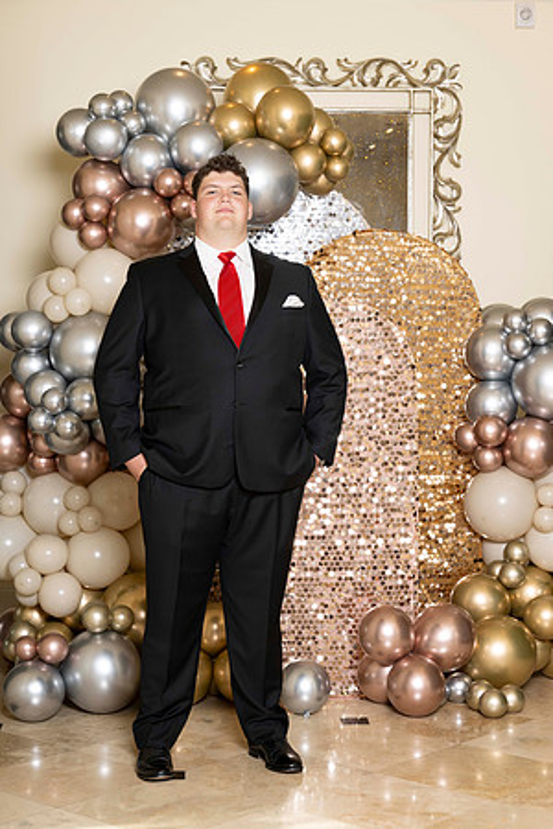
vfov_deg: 28.8
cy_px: 414
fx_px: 1613
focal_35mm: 70
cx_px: 276
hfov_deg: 19.5
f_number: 5.6
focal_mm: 70
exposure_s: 1/200
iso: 250
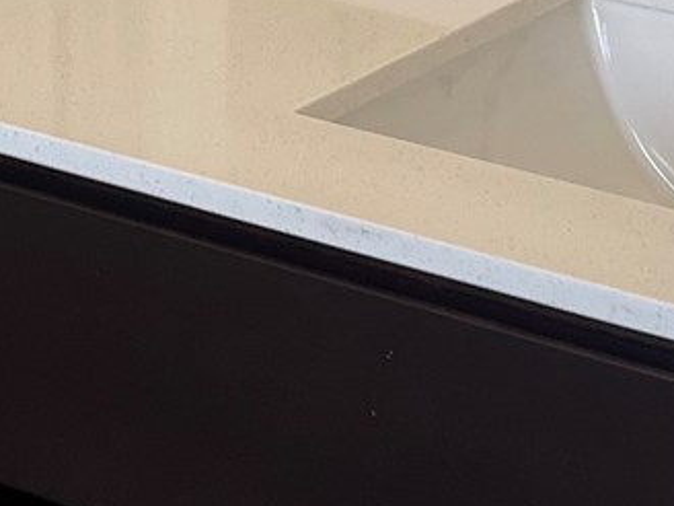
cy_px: -506
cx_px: -35
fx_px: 3037
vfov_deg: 9.0
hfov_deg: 12.5
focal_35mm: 156
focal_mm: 5.1
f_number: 1.6
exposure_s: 1/137
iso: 32
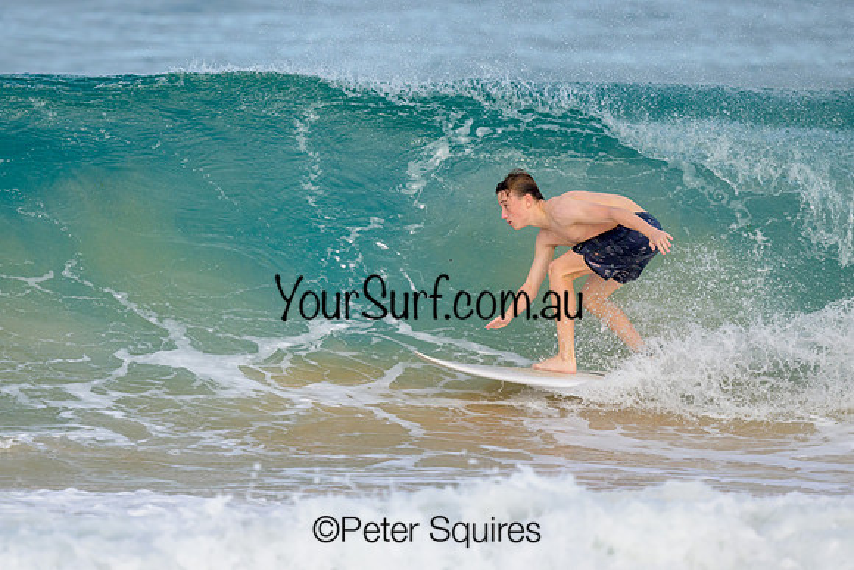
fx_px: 20575
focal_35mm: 867
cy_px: 261
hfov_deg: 2.4
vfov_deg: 1.6
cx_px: 391
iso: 900
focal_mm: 800
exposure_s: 1/2000
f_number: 6.3
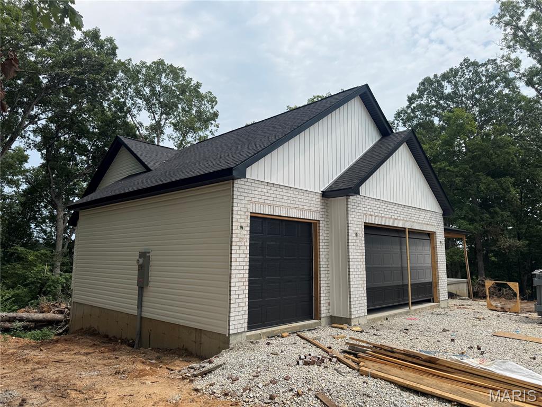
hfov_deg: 71.6
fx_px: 376
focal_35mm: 24
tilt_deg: +7.3
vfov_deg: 56.8
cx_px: 271
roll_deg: -1.1
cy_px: 204
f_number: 1.78
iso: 80
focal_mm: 6.76
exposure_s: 1/4608
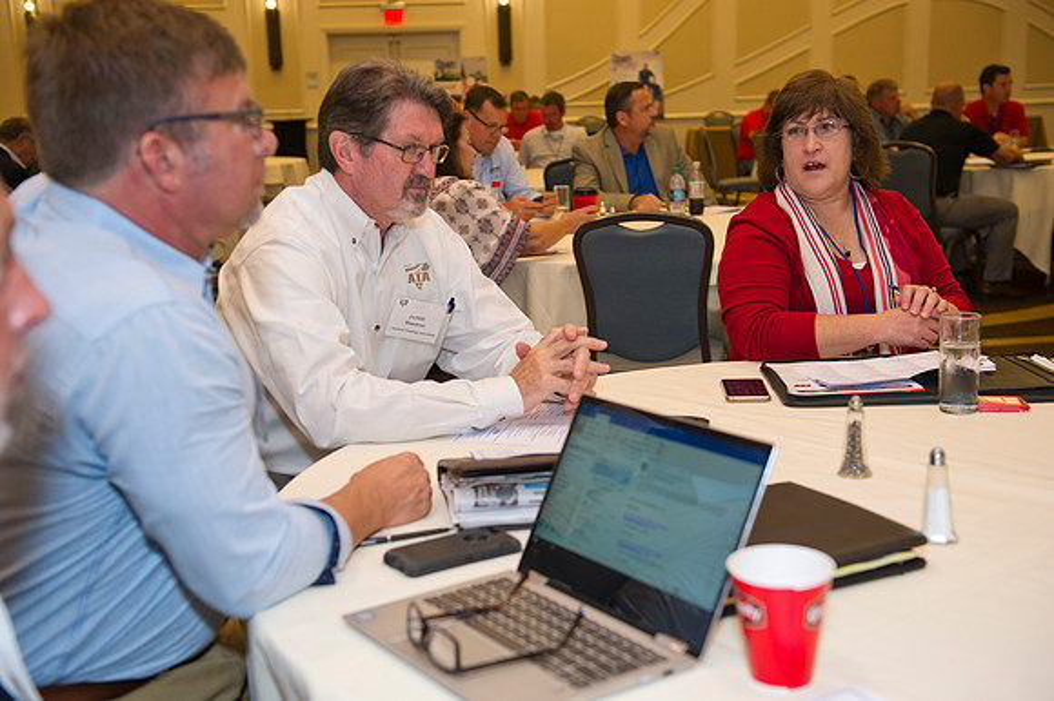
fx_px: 1404
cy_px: 350
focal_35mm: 48
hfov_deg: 41.1
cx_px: 527
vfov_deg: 28.0
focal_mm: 48
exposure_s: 1/125
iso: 800
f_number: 3.5
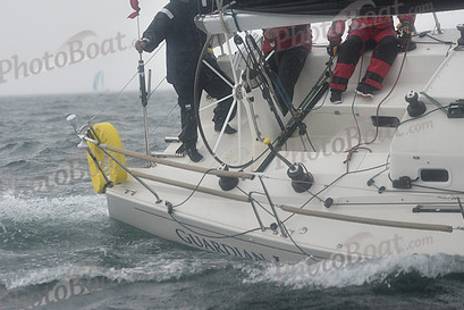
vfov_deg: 9.2
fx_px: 1921
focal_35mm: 149
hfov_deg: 13.8
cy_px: 97
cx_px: 216
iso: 400
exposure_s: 1/640
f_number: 2.8
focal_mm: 105
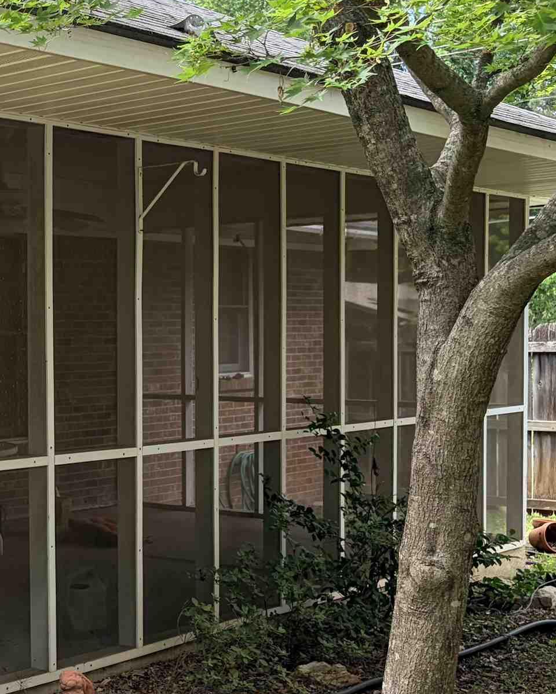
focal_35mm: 65
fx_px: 1336
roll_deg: +1.7
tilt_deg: -2.6
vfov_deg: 29.1
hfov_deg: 21.1
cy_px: 393
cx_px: -185
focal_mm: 5.96
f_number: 1.6
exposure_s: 1/687
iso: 64
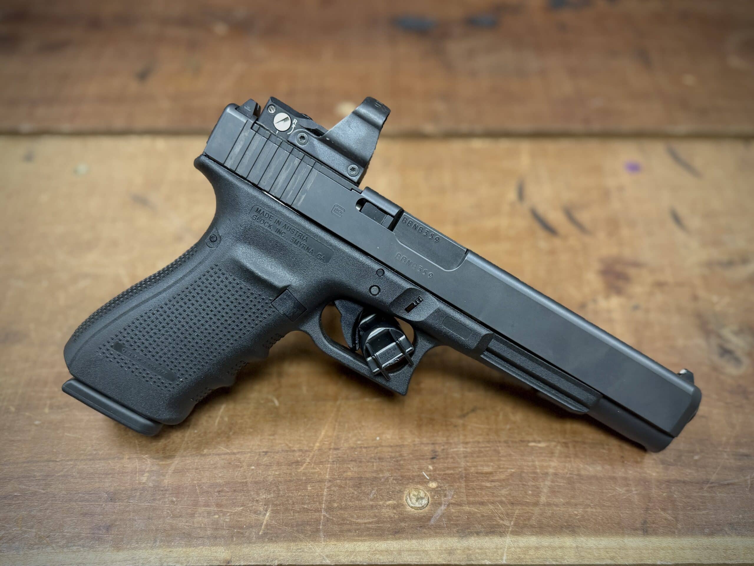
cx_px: 377
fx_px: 523
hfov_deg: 71.6
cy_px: 283
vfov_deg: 56.8
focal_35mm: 24
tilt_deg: -52.5
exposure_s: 1/60
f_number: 1.78
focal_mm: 6.76
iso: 160
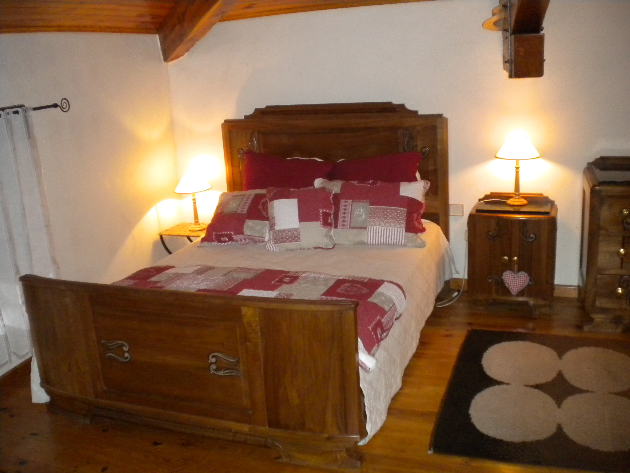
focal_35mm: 35
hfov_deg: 52.6
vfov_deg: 40.7
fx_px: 637
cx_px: 315
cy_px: 236
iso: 400
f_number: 3.1
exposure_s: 1/30
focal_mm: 6.3
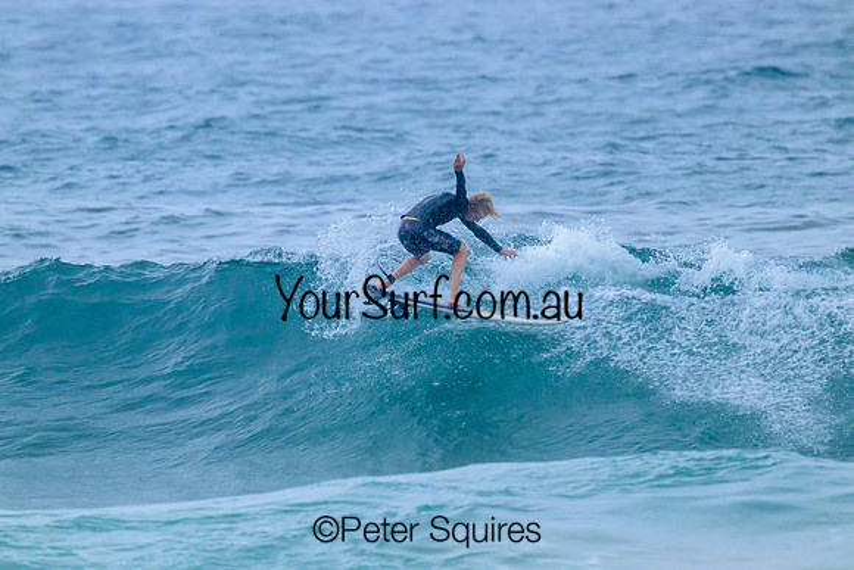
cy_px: 285
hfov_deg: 2.6
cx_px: 427
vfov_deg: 1.7
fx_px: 18981
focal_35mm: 800
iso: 4000
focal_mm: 800
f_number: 11
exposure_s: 1/1250
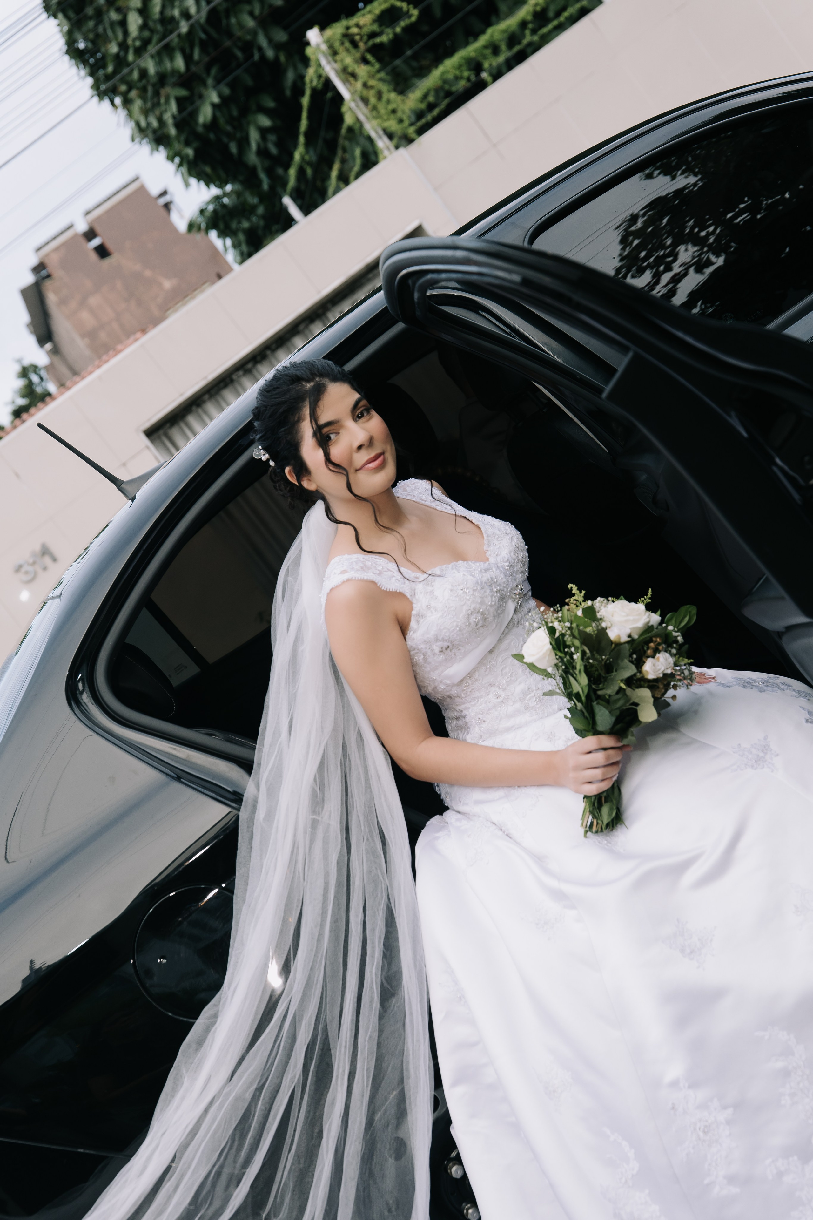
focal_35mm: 46
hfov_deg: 29.2
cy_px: 610
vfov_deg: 42.7
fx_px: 1558
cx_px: 406
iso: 800
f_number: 4
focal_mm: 44
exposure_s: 1/320
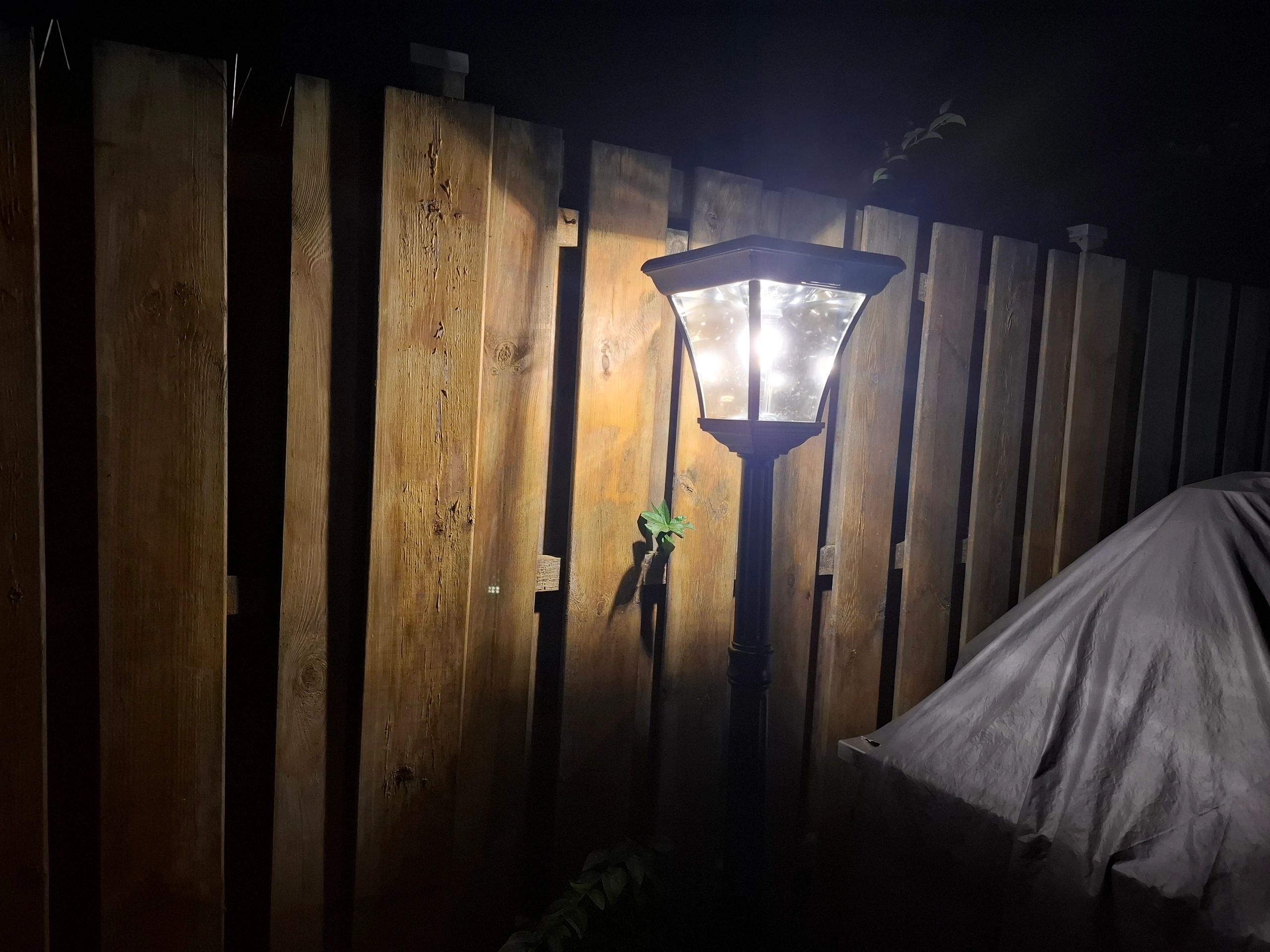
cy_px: 476
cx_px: 635
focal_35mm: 23
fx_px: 844
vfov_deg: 58.9
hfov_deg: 73.9
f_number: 1.8
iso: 500
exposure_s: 1/25
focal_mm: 5.54
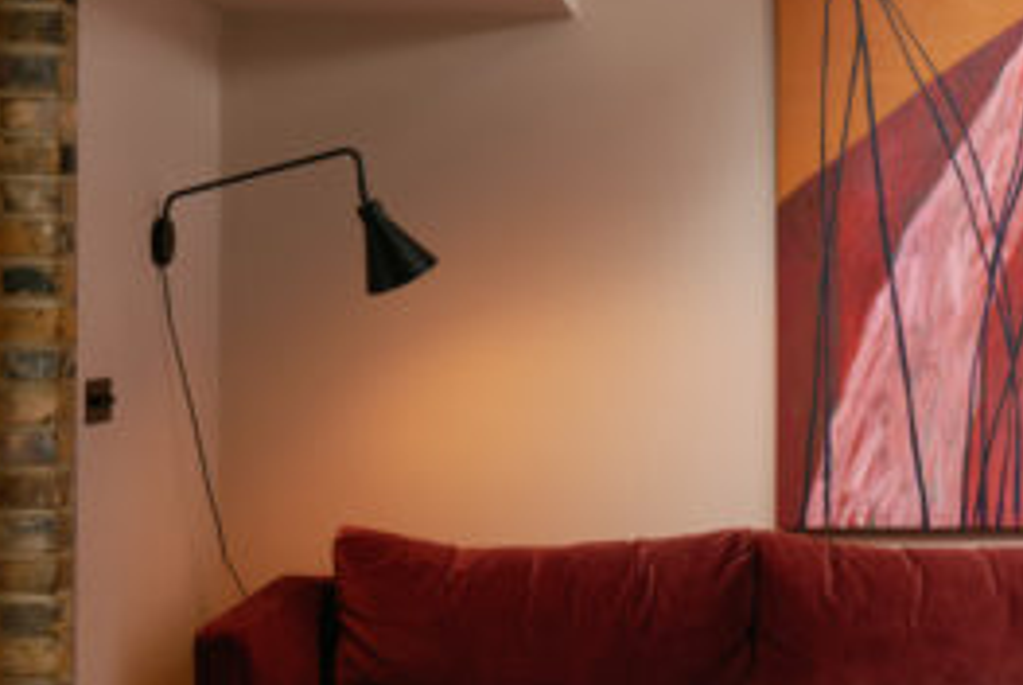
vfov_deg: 19.5
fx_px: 1991
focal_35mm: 70
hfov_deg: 28.3
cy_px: 315
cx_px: 782
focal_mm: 16
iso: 400
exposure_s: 1/5
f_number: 8
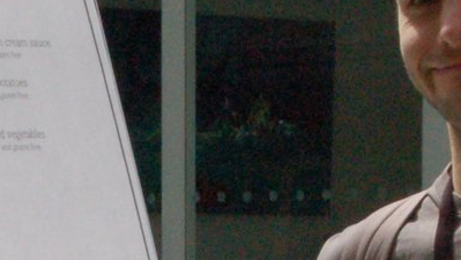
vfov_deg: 4.2
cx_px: -89
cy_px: 551
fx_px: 3461
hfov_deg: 7.6
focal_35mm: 283
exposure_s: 1/125
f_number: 32
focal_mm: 36
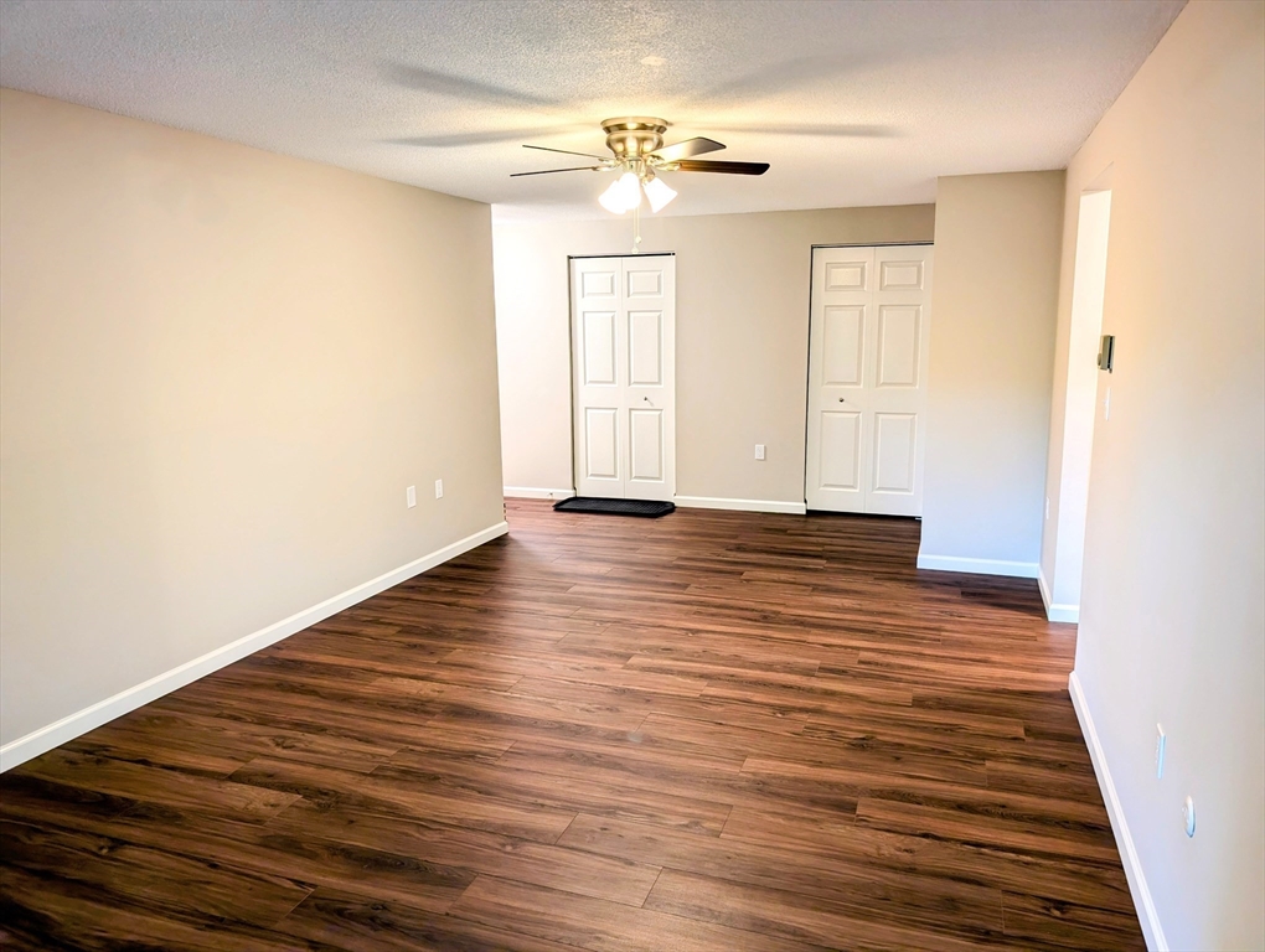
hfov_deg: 71.5
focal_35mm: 24
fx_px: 878
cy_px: 476
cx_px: 632
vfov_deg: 56.9
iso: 46
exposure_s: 1/24
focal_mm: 6.9
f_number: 1.68
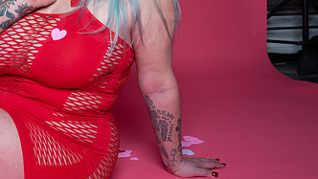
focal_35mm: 64
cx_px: 47
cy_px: 16
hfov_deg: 31.6
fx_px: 540
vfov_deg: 18.5
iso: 100
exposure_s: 1/160
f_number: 8
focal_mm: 35
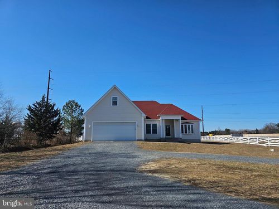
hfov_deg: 73.9
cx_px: 140
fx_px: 185
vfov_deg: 58.9
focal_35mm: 23
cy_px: 104
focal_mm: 6.3
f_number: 1.7
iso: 16
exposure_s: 1/1445
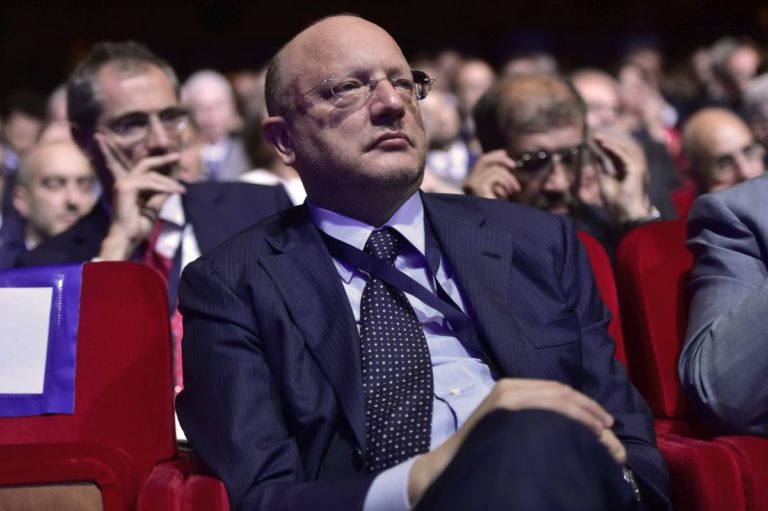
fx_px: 1492
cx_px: 384
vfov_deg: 19.4
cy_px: 256
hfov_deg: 28.9
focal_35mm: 70
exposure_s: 1/250
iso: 4000
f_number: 2.8
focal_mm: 70
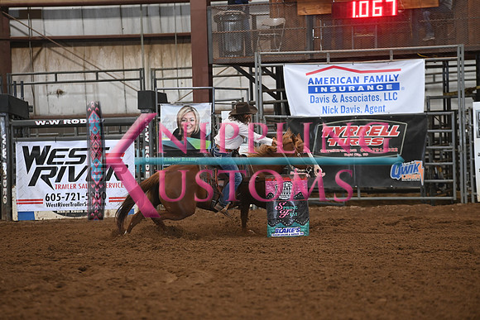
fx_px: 2667
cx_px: 240
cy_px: 160
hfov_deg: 10.3
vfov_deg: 6.9
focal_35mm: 200
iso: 2500
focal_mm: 200
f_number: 4
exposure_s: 1/250
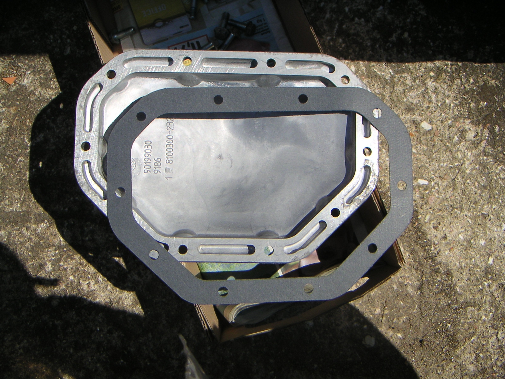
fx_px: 569
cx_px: 252
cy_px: 190
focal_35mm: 39
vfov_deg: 36.8
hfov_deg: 47.9
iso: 64
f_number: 6.7
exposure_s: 1/350
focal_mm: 5.1
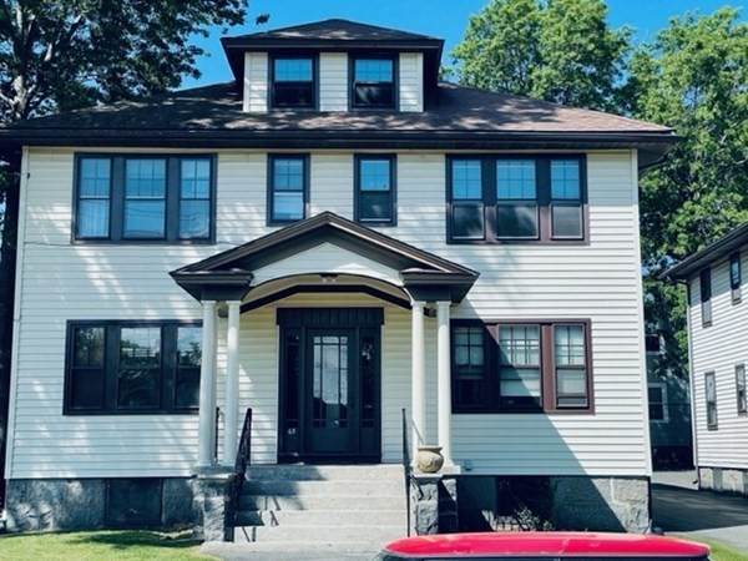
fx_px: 1124
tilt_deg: +8.7
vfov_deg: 28.0
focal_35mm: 52
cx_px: 374
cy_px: 280
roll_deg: +0.2
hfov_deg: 36.8
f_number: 2
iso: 25
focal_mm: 6
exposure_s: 1/888
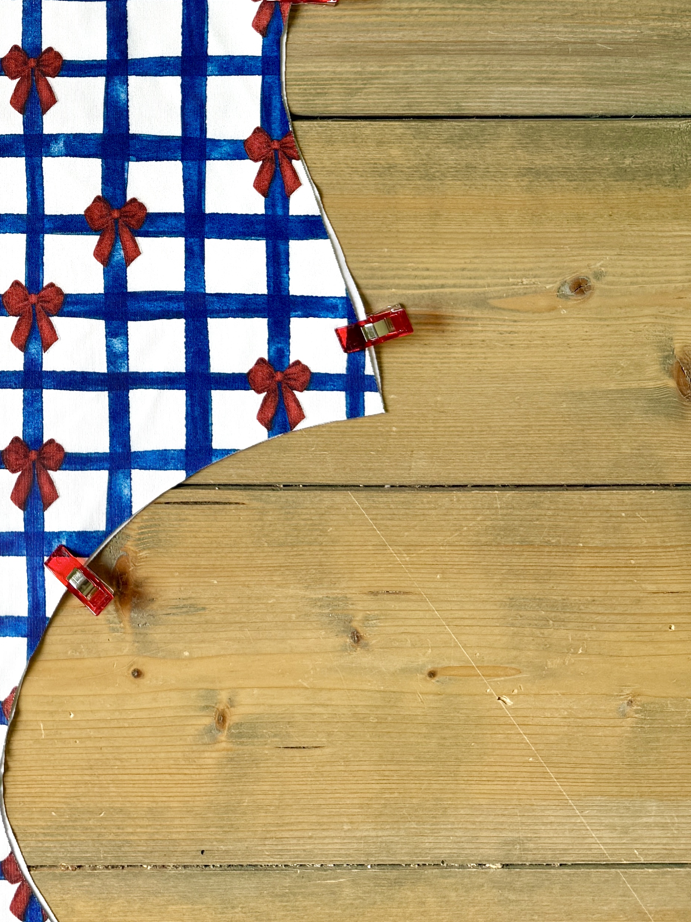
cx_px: -100
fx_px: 1464
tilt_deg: -86.5
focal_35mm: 55
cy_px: 109
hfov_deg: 24.5
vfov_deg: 33.3
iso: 64
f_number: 1.78
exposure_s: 1/121
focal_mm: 6.76
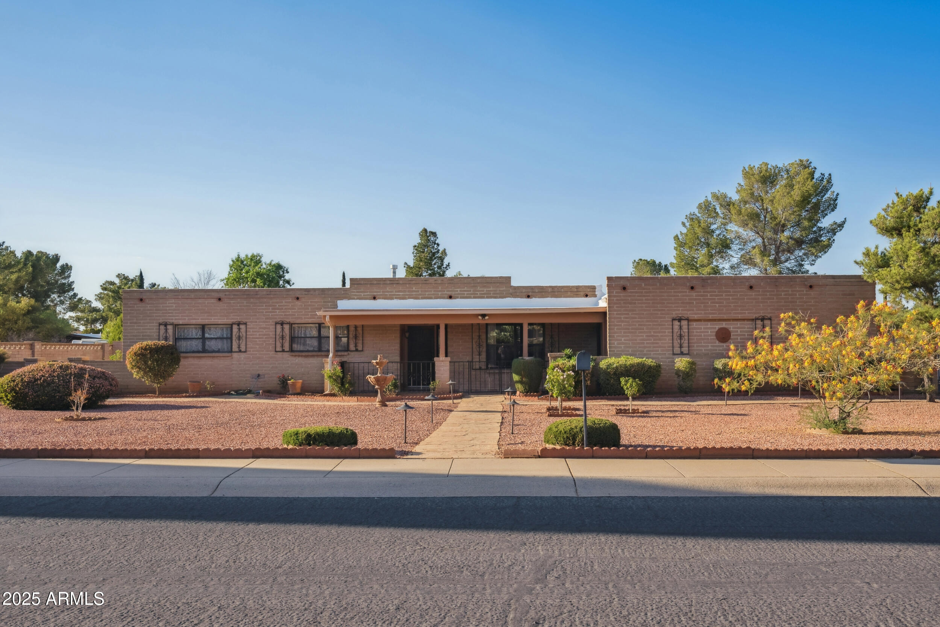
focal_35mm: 30
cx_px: 470
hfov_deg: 61.9
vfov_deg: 43.6
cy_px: 314
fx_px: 783
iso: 800
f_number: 8
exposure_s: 1/1600
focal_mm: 30
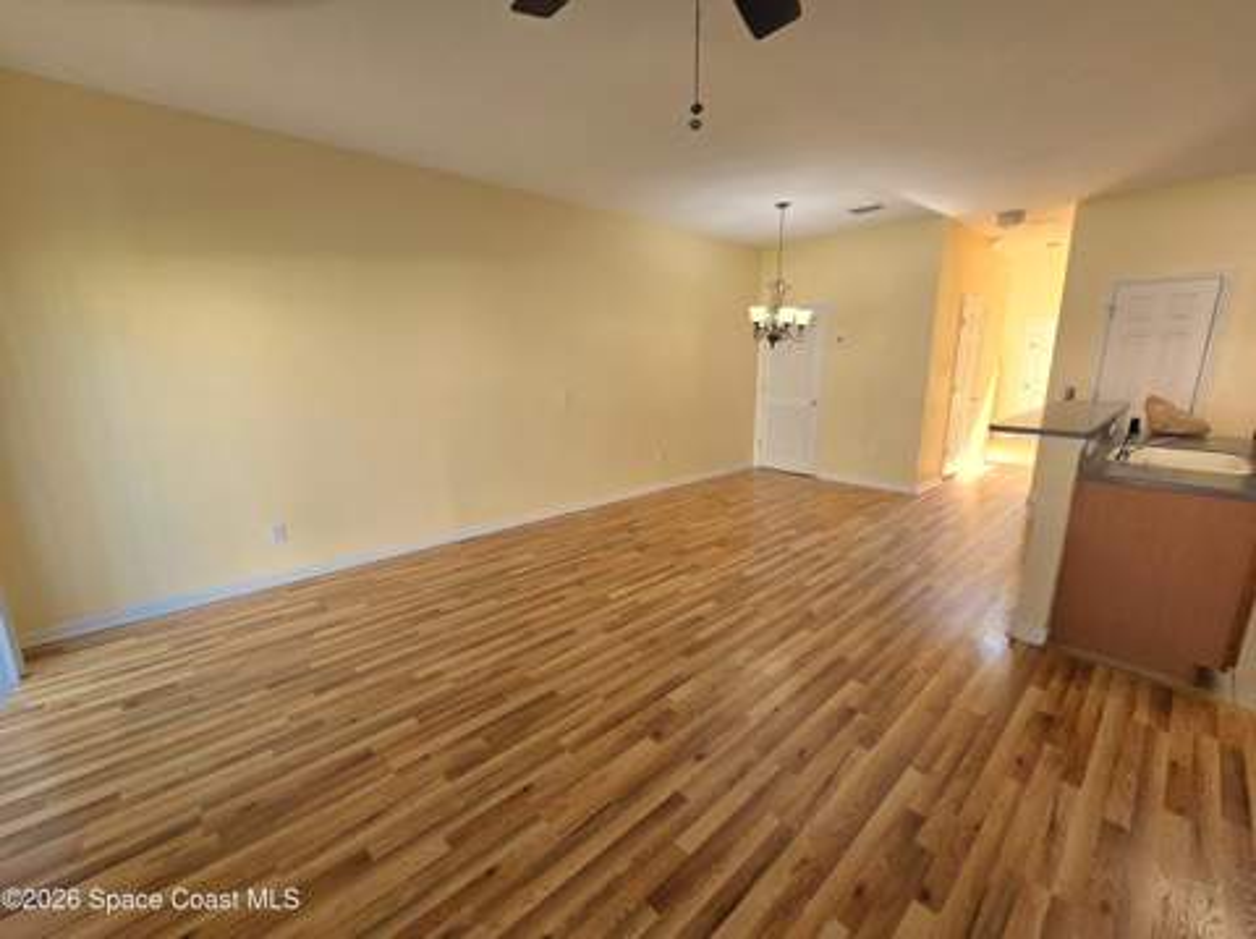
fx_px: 471
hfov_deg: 106.2
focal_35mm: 13
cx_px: 628
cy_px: 470
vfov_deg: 89.8
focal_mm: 2.2
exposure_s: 1/60
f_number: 2.2
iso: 64
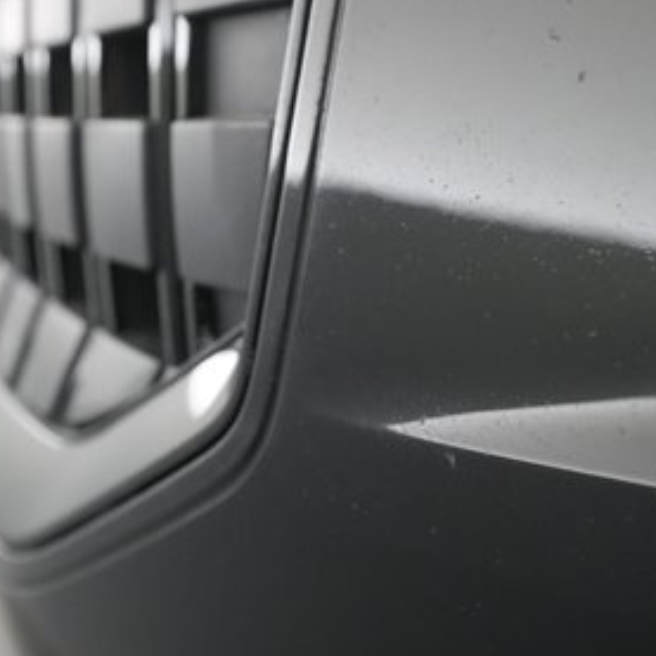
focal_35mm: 55
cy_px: 272
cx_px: 197
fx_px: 1179
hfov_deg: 30.8
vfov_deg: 31.0
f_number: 4.5
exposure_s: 1/100
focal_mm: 28
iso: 5000
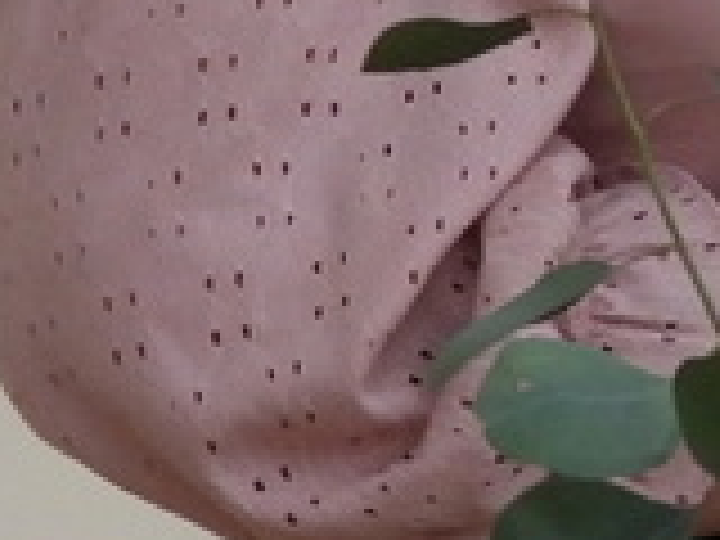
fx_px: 13249
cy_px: -32
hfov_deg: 3.1
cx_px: 1962
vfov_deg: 2.3
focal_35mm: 637
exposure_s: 1/60
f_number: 3.5
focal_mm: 15.3
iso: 280
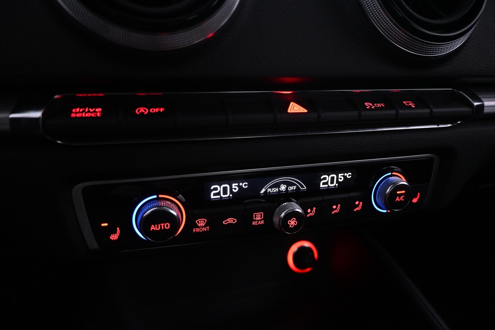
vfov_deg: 53.1
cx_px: 248
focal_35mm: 24
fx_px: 330
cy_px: 165
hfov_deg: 73.7
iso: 3600
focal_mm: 16
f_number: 3.5
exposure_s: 1/60
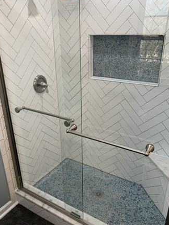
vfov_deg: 61.5
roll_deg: -0.1
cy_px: 121
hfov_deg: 48.2
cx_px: 89
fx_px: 189
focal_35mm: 29
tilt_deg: -22.8
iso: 64
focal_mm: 4.25
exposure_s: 1/60
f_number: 1.8
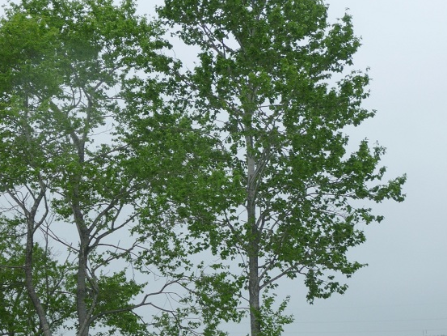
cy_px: 183
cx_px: 221
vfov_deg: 17.6
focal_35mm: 84
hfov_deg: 23.3
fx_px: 1085
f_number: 4.5
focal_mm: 10.5
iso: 100
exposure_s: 1/20
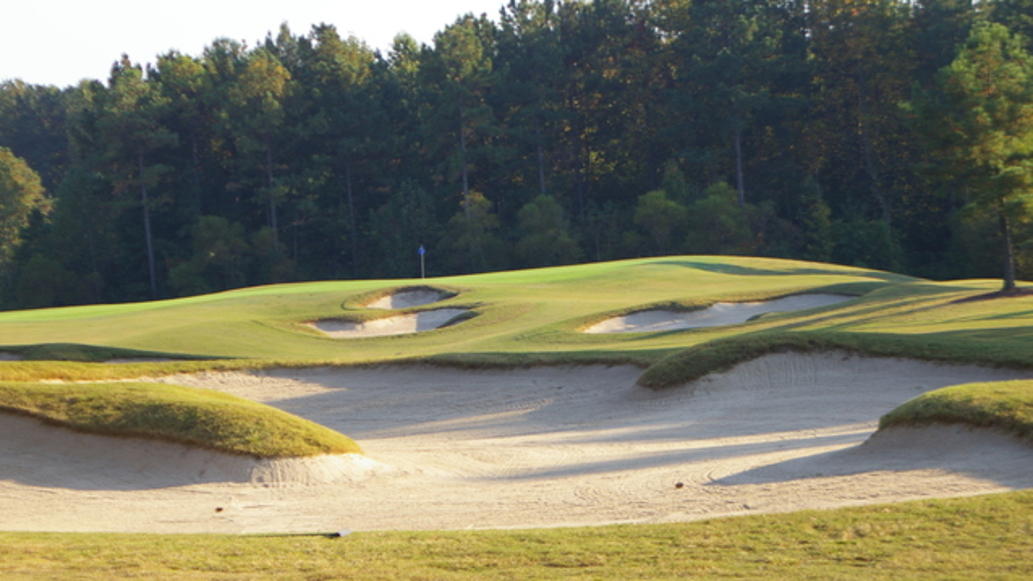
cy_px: 314
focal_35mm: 166
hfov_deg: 13.0
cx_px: 516
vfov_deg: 7.3
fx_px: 4534
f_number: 6.7
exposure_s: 1/180
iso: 200
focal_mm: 105
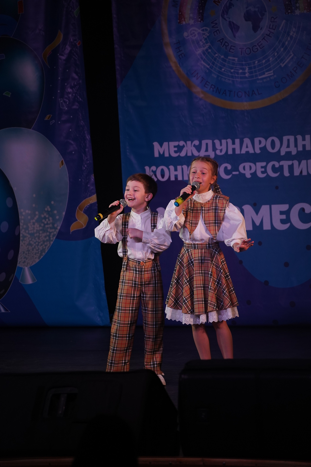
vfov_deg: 11.9
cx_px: 156
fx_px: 2229
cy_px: 234
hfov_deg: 8.0
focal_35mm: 172
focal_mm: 172
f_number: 5.6
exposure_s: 1/400
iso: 2000
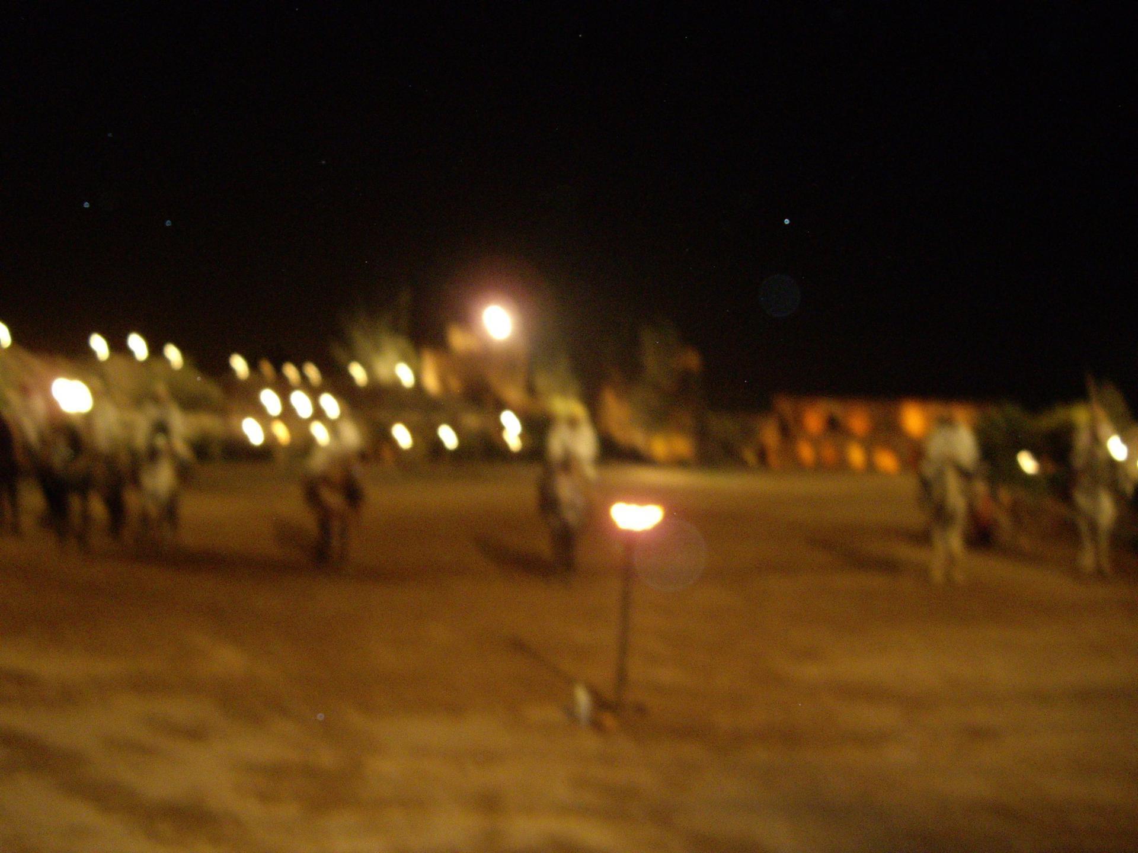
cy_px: 426
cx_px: 569
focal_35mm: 38
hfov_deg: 49.0
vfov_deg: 37.7
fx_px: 1249
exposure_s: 1/2
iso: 400
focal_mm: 7.9
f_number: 2.8
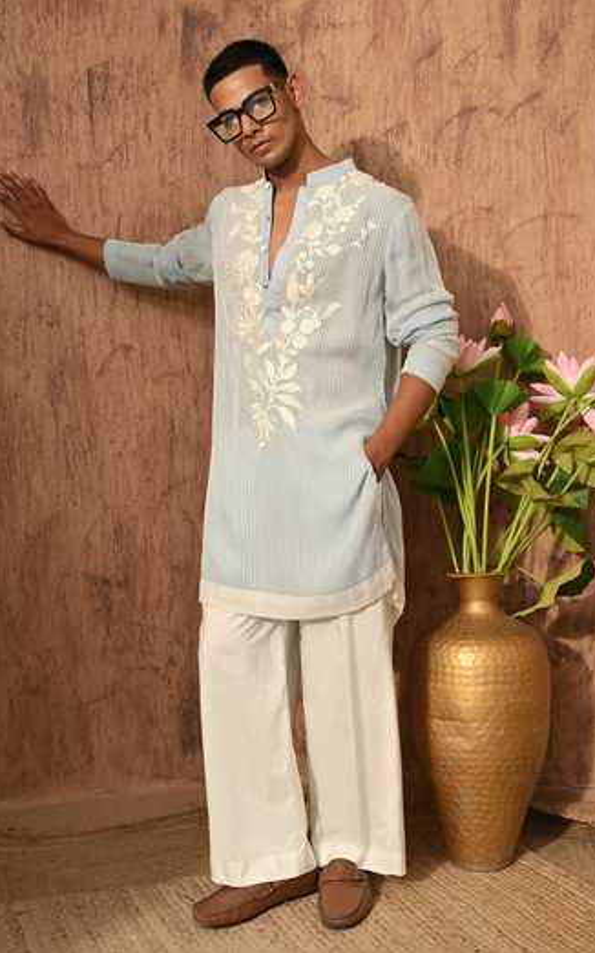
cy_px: 477
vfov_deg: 48.2
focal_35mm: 41
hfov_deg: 31.2
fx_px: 1064
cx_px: 283
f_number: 8
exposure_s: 1/100
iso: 250
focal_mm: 40
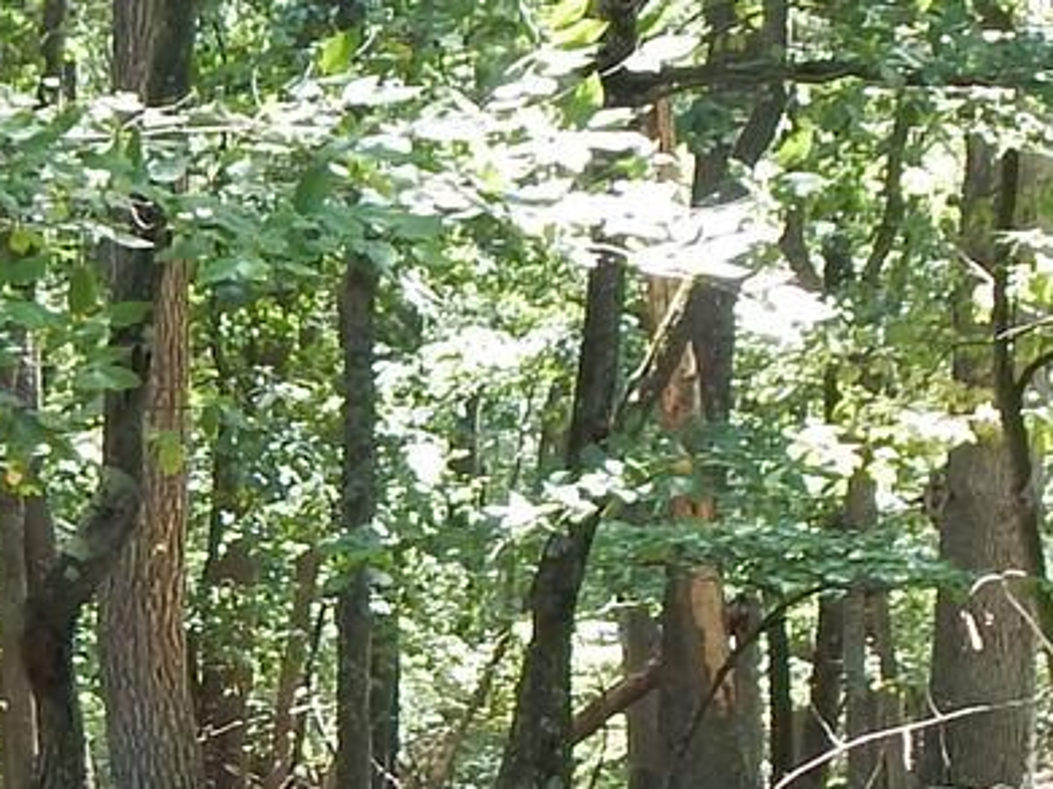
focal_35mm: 178
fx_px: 5413
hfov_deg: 11.1
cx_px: 261
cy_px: 646
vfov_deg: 8.3
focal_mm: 6.1
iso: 125
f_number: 3.3
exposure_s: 1/60
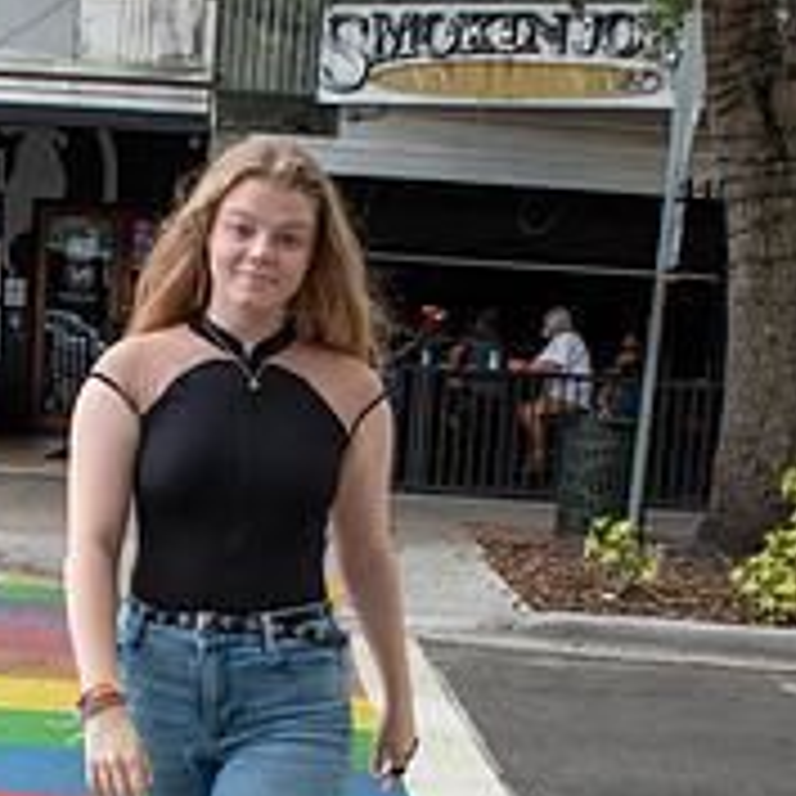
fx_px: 2029
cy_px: 706
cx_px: 252
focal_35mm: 78
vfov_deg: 21.7
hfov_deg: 22.1
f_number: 8
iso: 320
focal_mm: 24
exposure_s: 1/250
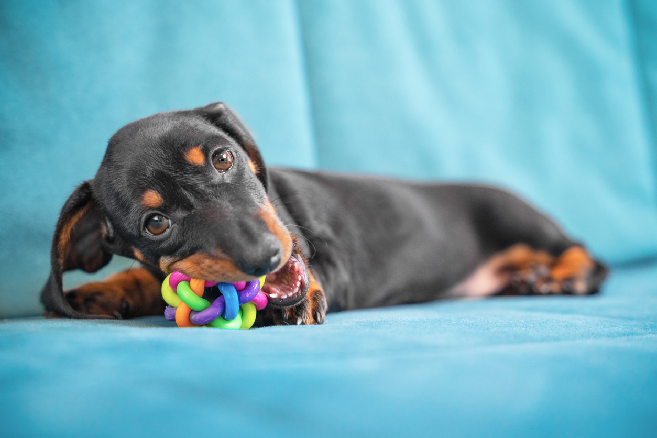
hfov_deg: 29.8
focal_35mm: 68
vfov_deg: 20.1
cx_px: 328
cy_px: 219
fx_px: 1234
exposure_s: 1/160
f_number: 2.8
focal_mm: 67.6
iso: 640
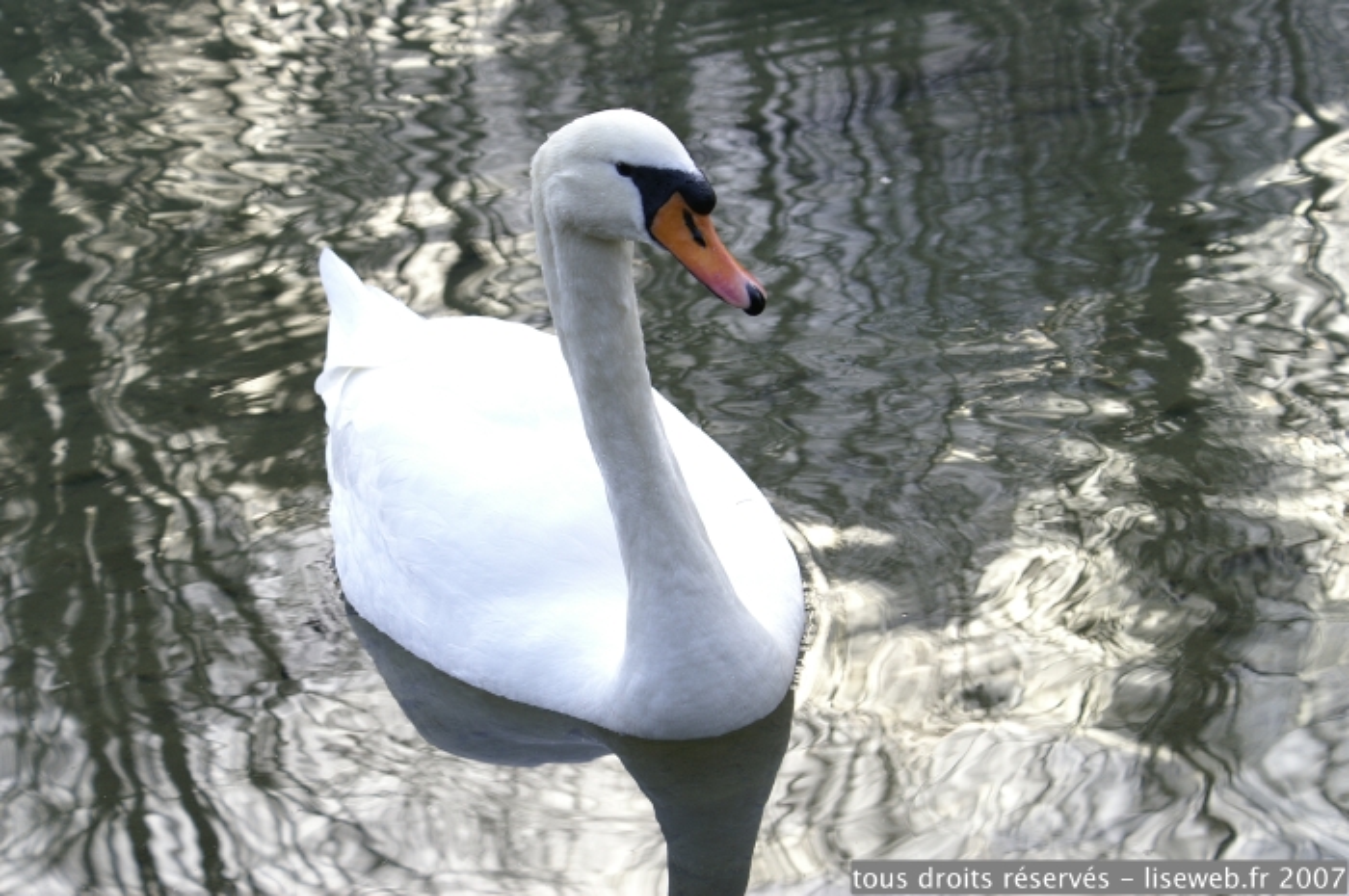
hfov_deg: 22.6
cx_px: 674
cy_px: 448
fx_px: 3369
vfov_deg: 15.2
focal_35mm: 90
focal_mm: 60
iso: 100
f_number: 7.1
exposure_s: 1/40
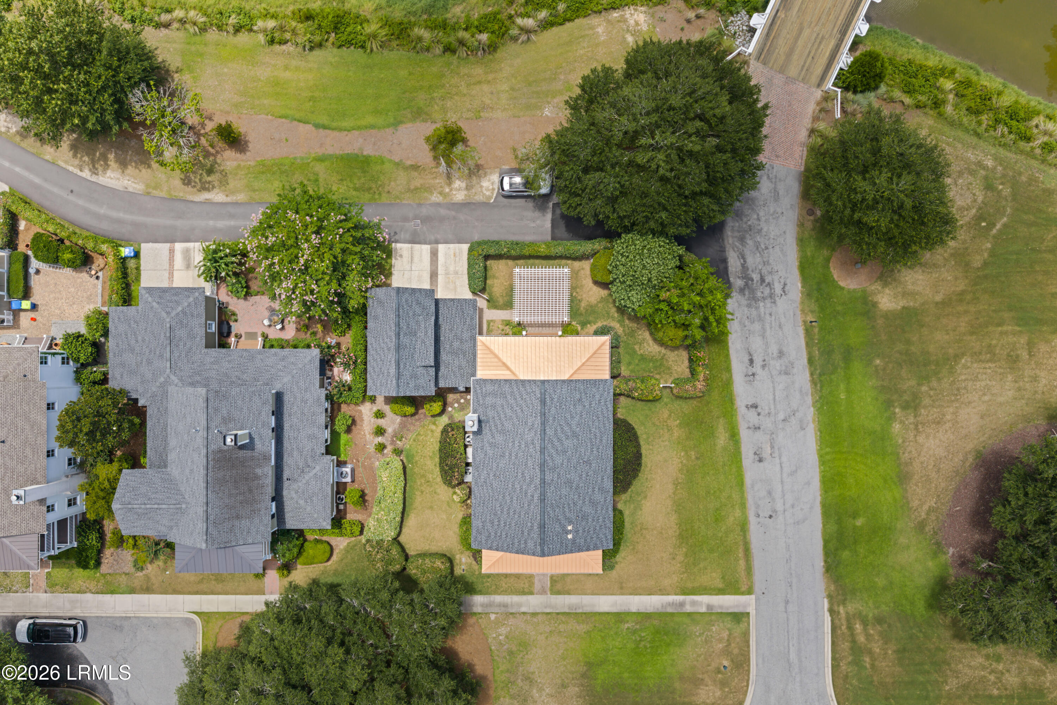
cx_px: 528
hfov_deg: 65.5
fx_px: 822
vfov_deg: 46.4
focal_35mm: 28
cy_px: 352
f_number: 2
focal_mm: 14.45
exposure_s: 1/1250
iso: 125
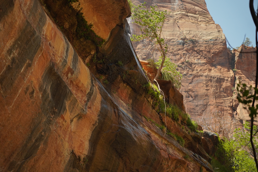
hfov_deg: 27.0
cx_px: 129
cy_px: 86
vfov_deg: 18.2
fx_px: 537
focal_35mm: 75
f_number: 2.8
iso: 320
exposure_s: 1/4000
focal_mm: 50
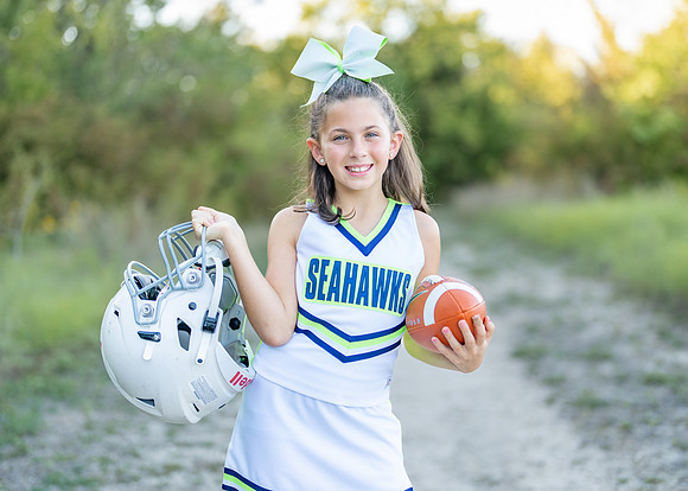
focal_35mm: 56
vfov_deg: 25.5
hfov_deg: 35.1
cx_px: 366
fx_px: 1086
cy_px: 239
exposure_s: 1/500
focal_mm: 50
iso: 100
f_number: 1.2
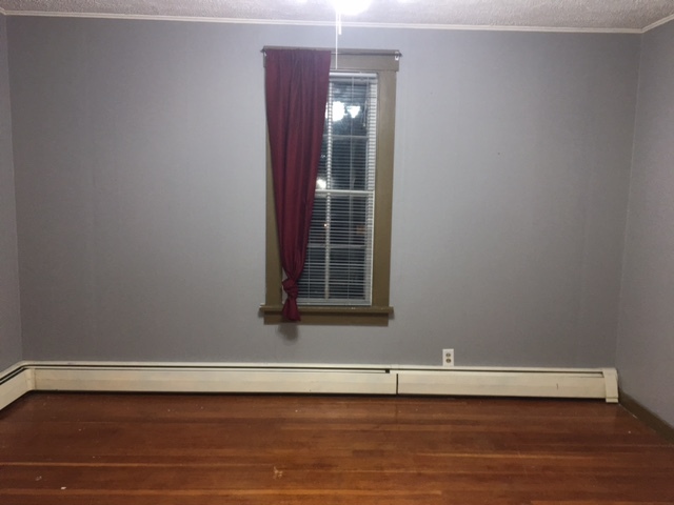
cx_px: 337
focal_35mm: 29
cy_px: 252
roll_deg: -0.8
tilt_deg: -8.0
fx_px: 565
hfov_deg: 61.7
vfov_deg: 48.2
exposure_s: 1/30
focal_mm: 4.15
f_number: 2.2
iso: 100
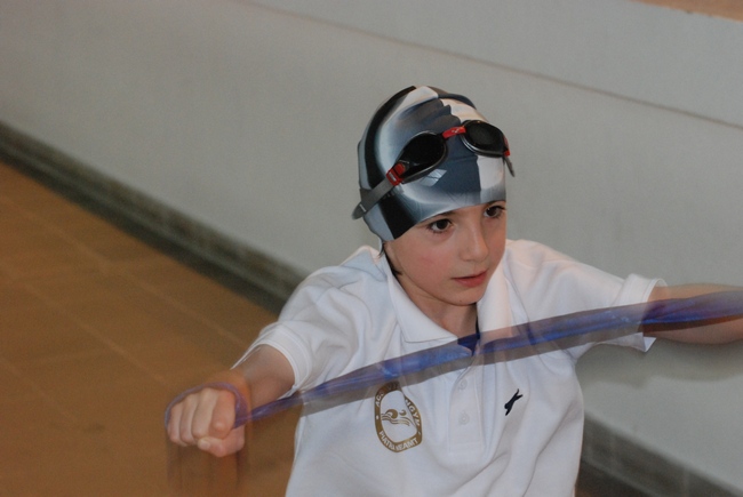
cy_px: 248
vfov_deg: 13.1
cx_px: 372
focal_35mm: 105
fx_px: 2169
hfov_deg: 19.4
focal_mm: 70
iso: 1600
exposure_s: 1/60
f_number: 5.6
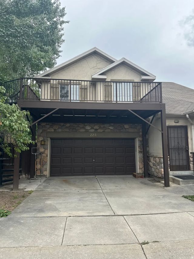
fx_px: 179
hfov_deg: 56.8
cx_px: 97
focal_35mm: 24
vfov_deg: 71.6
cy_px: 130
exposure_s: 1/1949
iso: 80
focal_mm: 6.86
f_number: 1.78
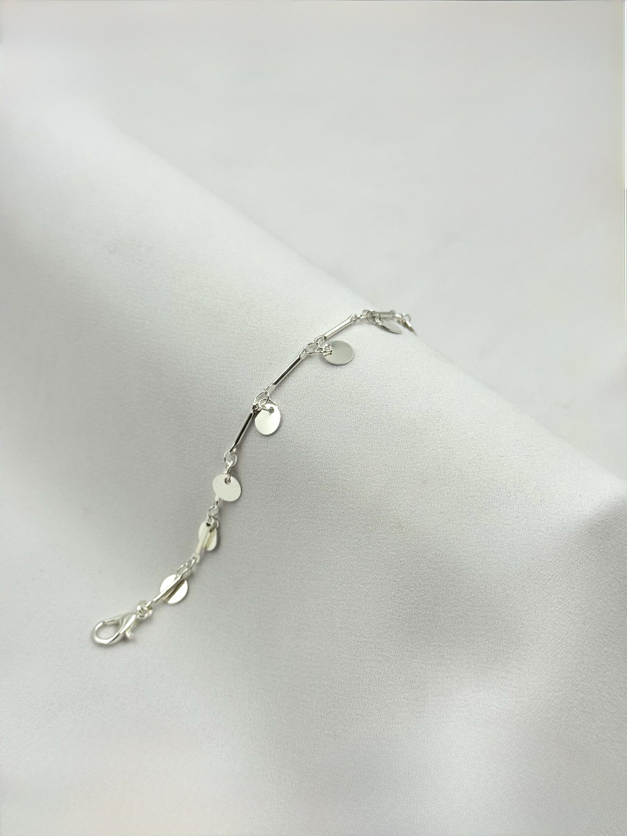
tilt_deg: -43.7
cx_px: 314
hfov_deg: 30.3
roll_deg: -4.2
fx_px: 1159
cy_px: 418
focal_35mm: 48
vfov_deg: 39.7
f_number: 1.78
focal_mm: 6.76
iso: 64
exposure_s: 1/1524
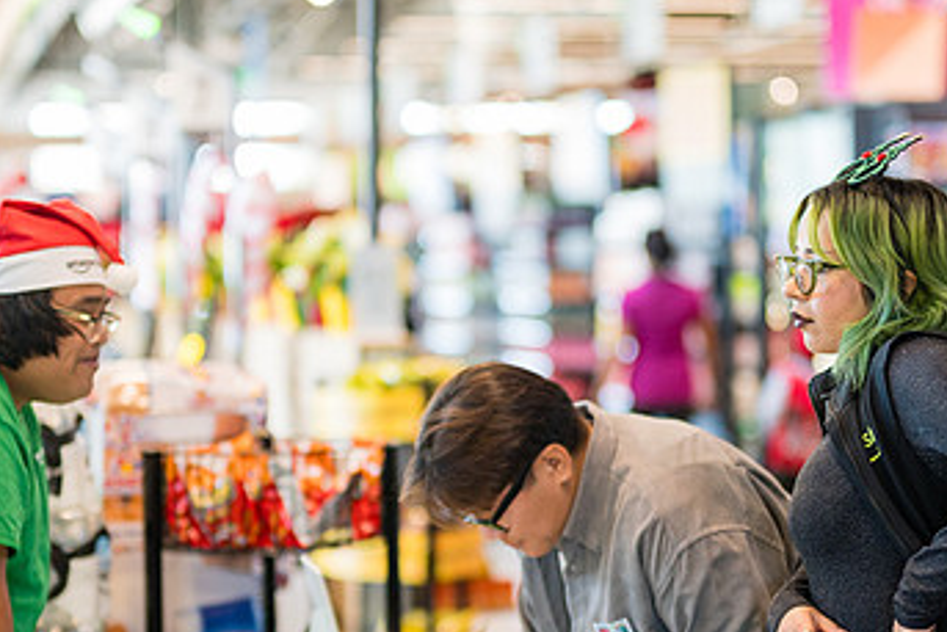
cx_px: 465
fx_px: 2632
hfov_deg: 20.4
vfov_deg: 13.7
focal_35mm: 100
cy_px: 416
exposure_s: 1/500
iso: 640
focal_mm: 50
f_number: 1.2
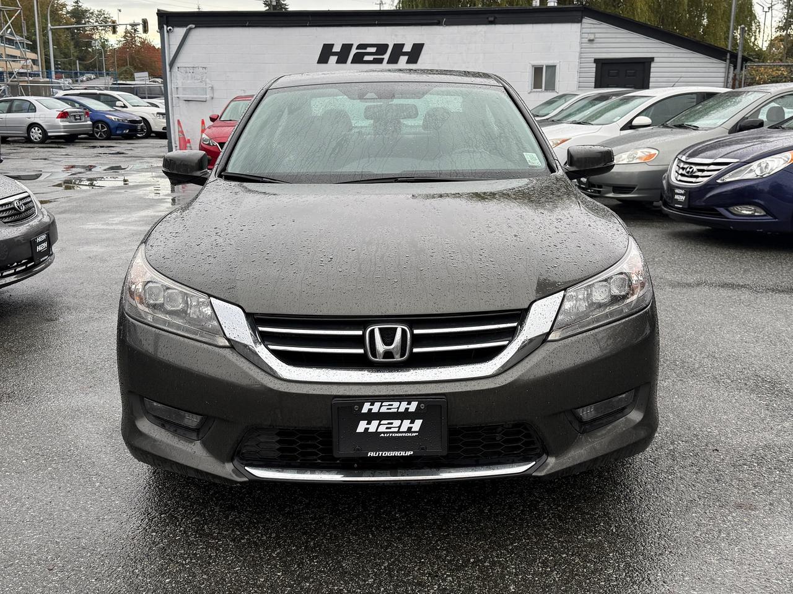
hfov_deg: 71.6
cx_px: 396
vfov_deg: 56.8
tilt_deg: -13.6
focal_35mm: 24
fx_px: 550
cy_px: 297
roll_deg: -0.3
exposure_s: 1/284
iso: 64
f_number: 1.78
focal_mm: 6.76
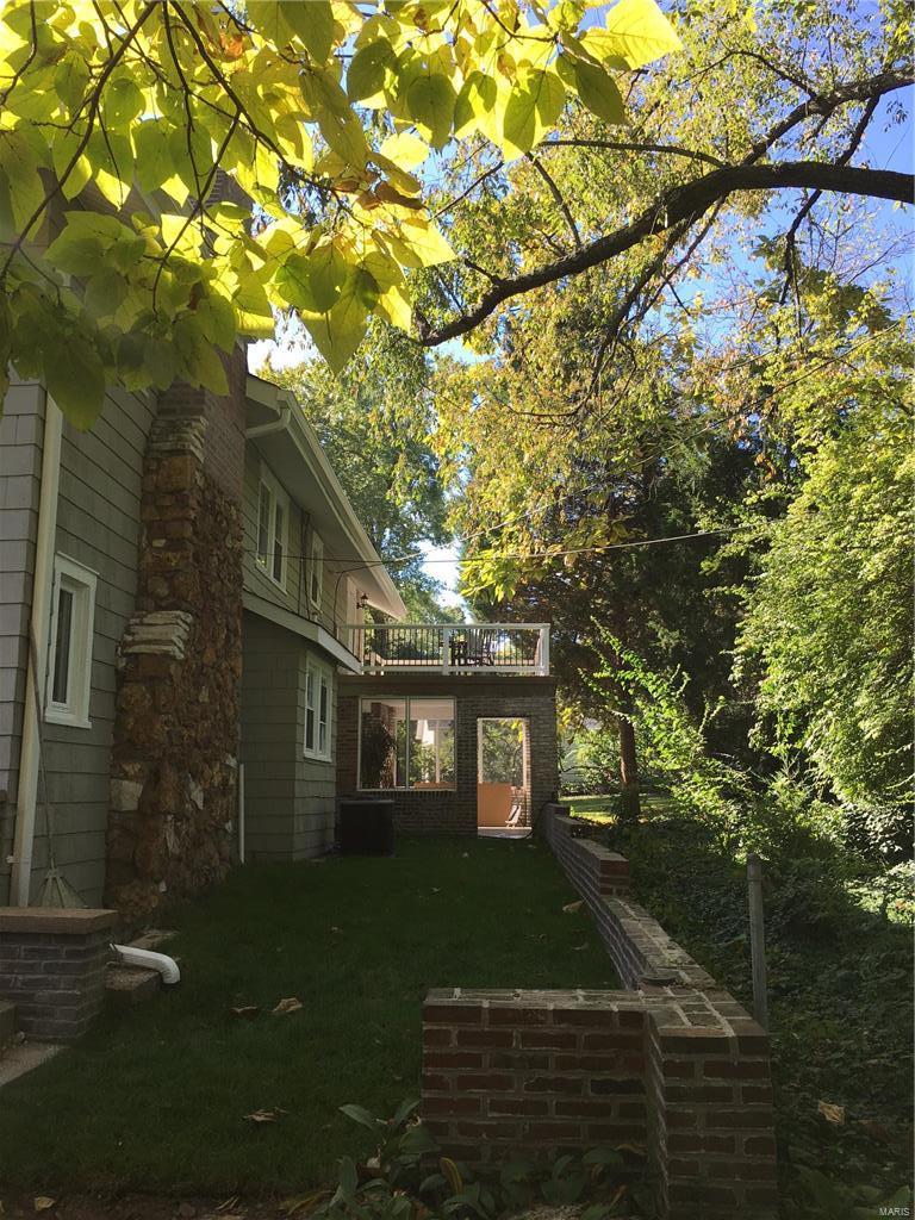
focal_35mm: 29
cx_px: 458
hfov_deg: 48.2
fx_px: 1022
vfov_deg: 61.7
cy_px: 610
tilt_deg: +11.5
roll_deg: +0.2
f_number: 2.2
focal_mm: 4.15
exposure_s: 1/363
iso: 25
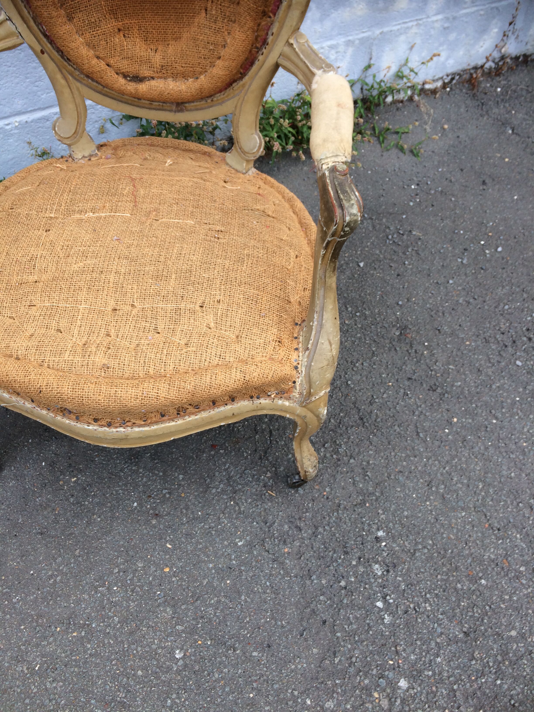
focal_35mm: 29
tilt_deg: -52.9
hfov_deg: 48.2
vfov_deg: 61.7
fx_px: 596
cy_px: 356
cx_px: 267
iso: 32
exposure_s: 1/154
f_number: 2.2
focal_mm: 4.15
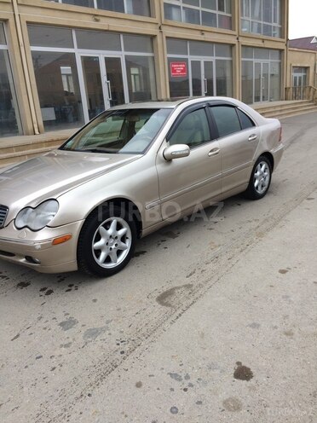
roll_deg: +5.8
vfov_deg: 61.7
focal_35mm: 29
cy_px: 212
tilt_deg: -17.8
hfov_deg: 48.2
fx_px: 354
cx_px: 158
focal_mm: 4.15
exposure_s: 1/114
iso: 32
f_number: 2.2
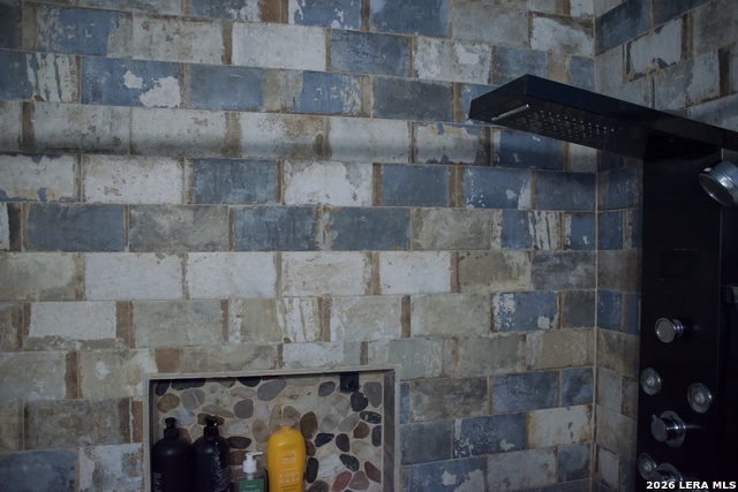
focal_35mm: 27
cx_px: 369
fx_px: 554
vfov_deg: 48.0
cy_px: 246
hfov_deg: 67.4
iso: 2800
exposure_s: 1/60
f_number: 3.5
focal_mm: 18
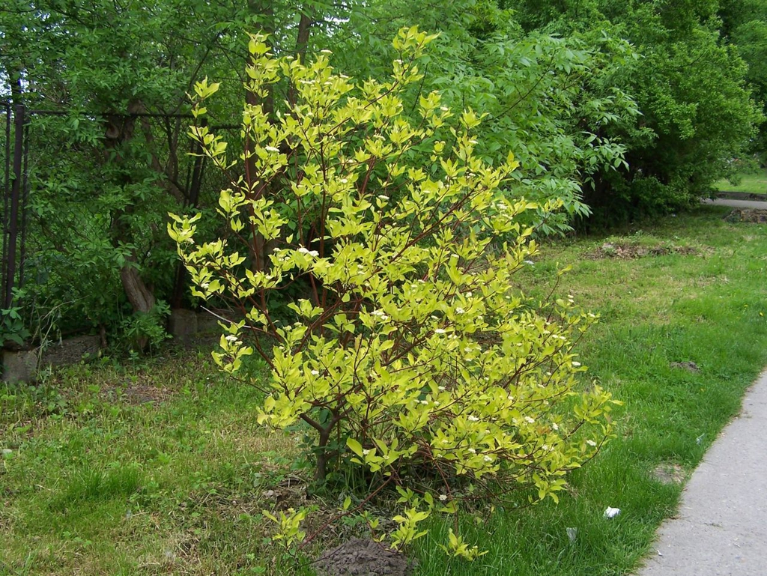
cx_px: 384
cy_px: 288
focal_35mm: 38
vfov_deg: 37.8
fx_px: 842
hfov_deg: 49.0
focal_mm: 6.3
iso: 80
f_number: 2.8
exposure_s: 1/125
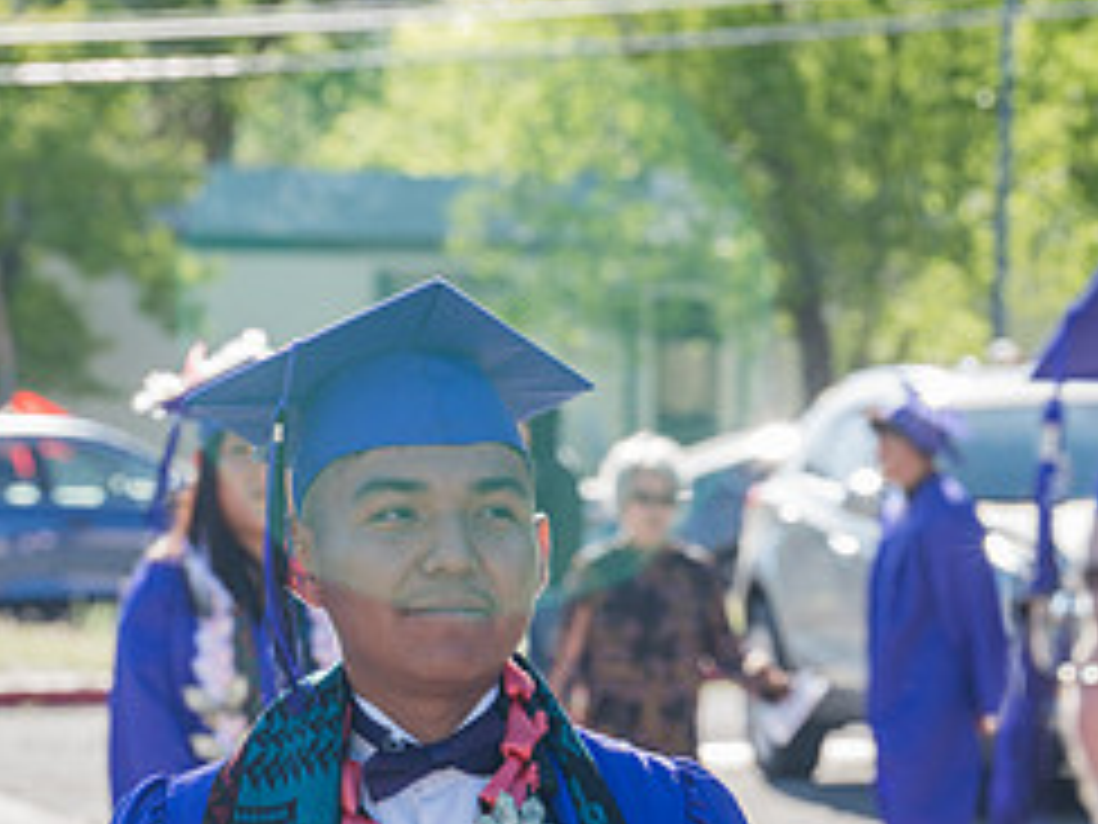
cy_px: 910
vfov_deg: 5.7
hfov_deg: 7.6
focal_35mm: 259
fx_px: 8215
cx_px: 562
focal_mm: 146
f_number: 8
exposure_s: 1/160
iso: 400
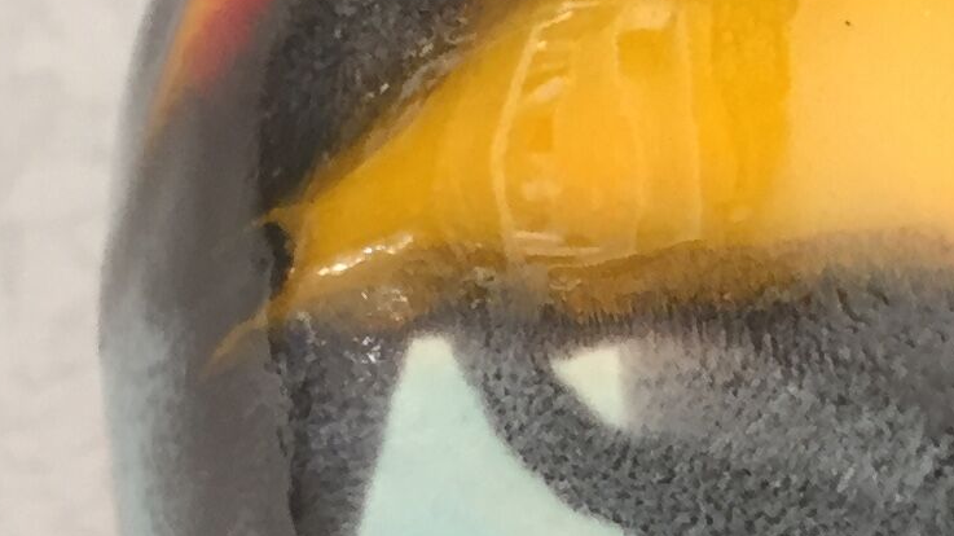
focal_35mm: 140
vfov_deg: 8.7
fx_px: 3540
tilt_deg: -71.7
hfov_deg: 14.9
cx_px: 1107
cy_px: 219
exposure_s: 1/33
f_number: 2.2
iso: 100
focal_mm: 4.15
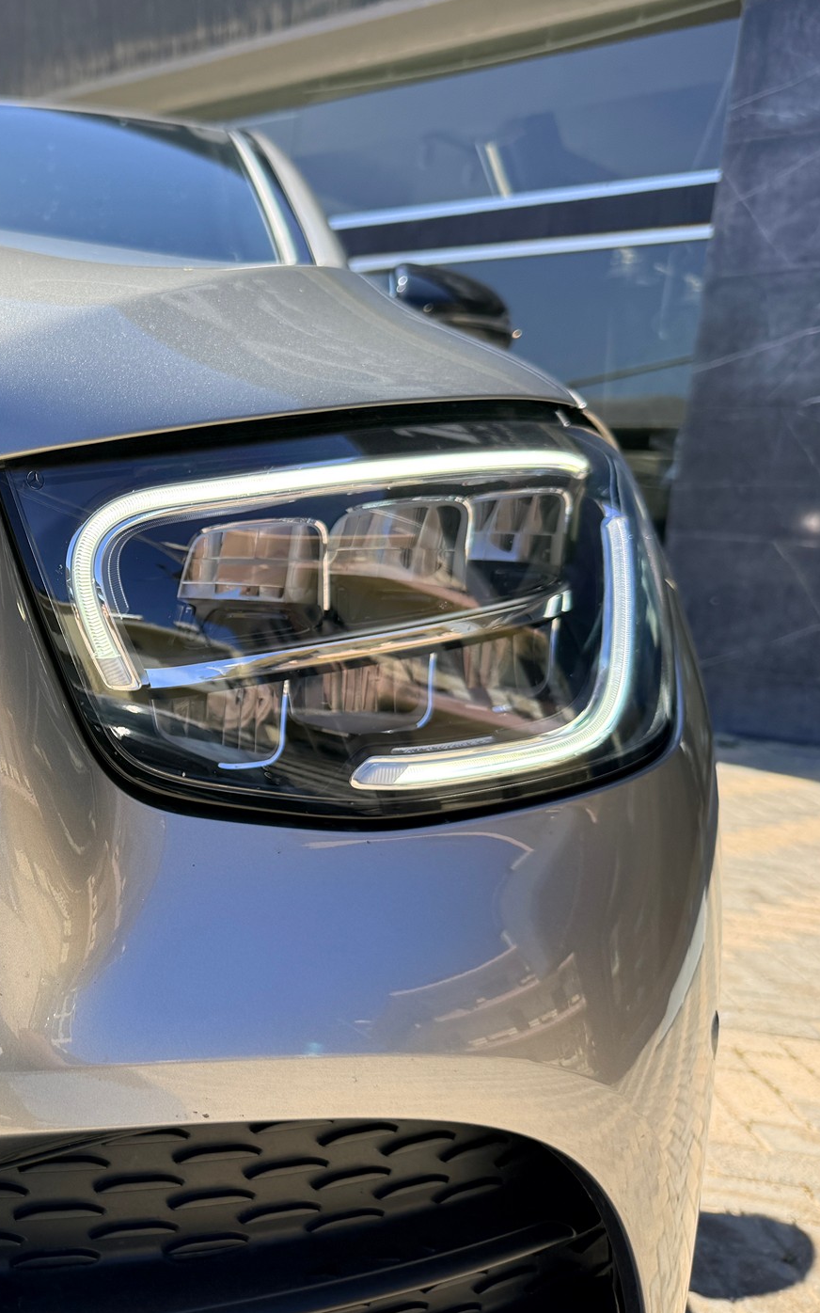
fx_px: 1252
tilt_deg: -6.3
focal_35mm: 35
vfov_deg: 55.3
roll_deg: -4.9
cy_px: 670
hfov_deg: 32.8
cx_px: -29
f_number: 1.78
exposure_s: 1/3425
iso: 100
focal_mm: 6.76
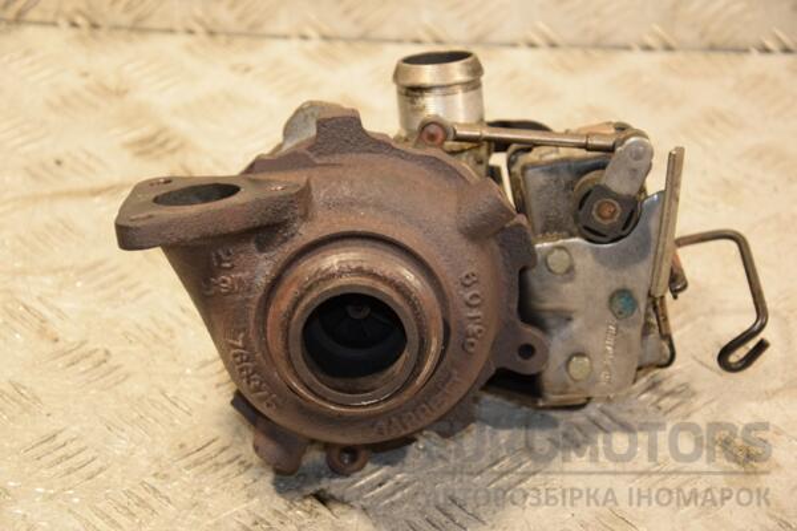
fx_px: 2324
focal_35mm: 105
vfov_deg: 13.0
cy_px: 266
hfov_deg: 19.5
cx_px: 398
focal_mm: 70
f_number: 5.3
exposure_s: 1/80
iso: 800
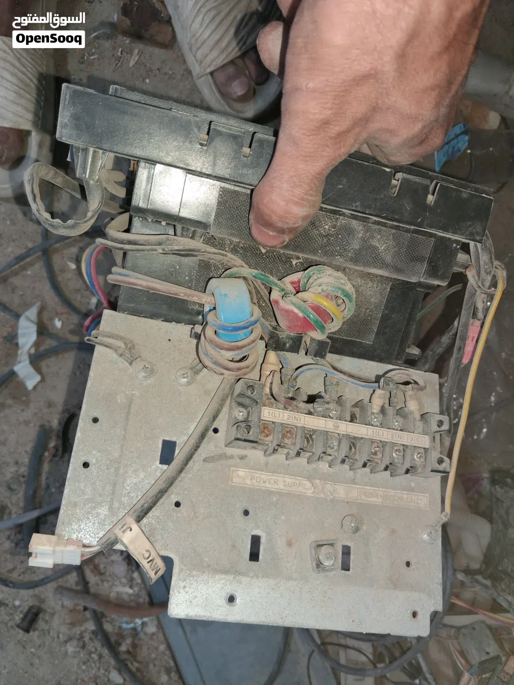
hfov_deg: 51.4
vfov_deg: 65.3
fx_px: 534
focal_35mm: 27
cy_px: 342
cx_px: 257
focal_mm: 4
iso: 100
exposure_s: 1/100
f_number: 1.8
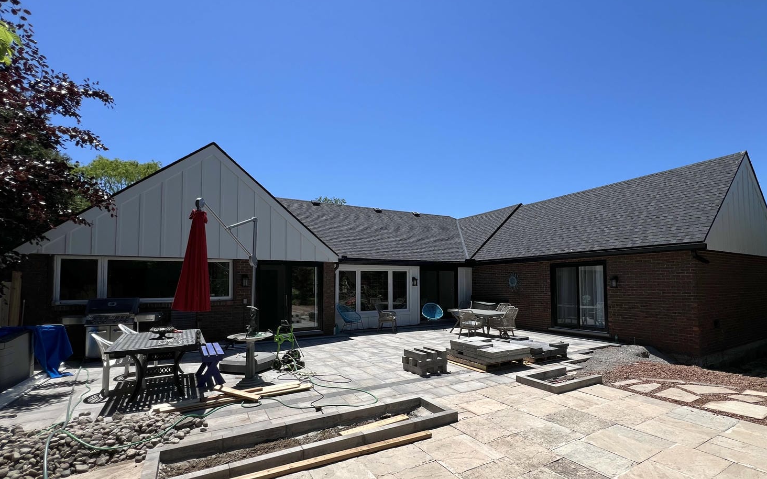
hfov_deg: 97.6
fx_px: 334
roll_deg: +0.6
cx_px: 418
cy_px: 269
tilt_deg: +1.4
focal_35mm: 16
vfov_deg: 71.0
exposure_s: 1/1698
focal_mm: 1.57
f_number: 1.8
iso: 32
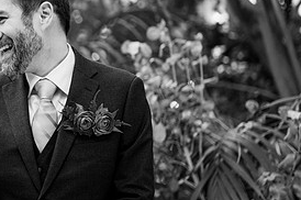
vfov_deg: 12.8
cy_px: 40
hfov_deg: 18.8
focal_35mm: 106
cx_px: -3
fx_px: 885
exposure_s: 1/125
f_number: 1.8
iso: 200
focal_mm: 50
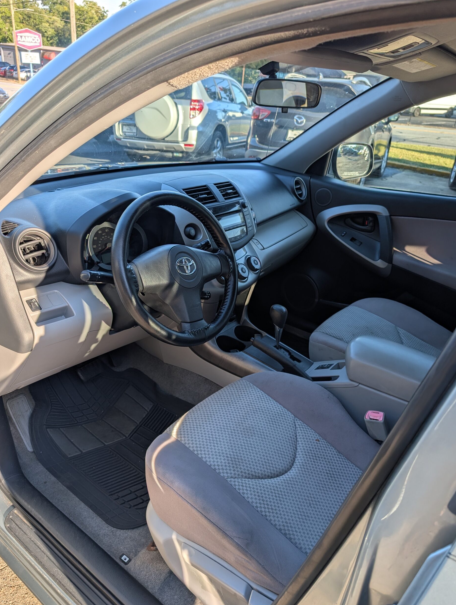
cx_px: 228
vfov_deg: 69.3
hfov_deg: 55.0
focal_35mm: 25
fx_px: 438
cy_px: 312
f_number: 1.68
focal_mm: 6.9
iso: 19
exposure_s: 1/316
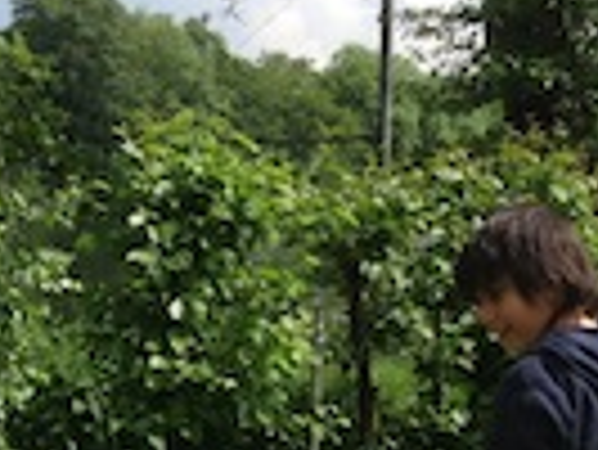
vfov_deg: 11.4
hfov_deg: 15.9
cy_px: 700
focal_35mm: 124
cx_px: 333
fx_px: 2144
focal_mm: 4.12
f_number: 2.4
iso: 50
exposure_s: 1/1261
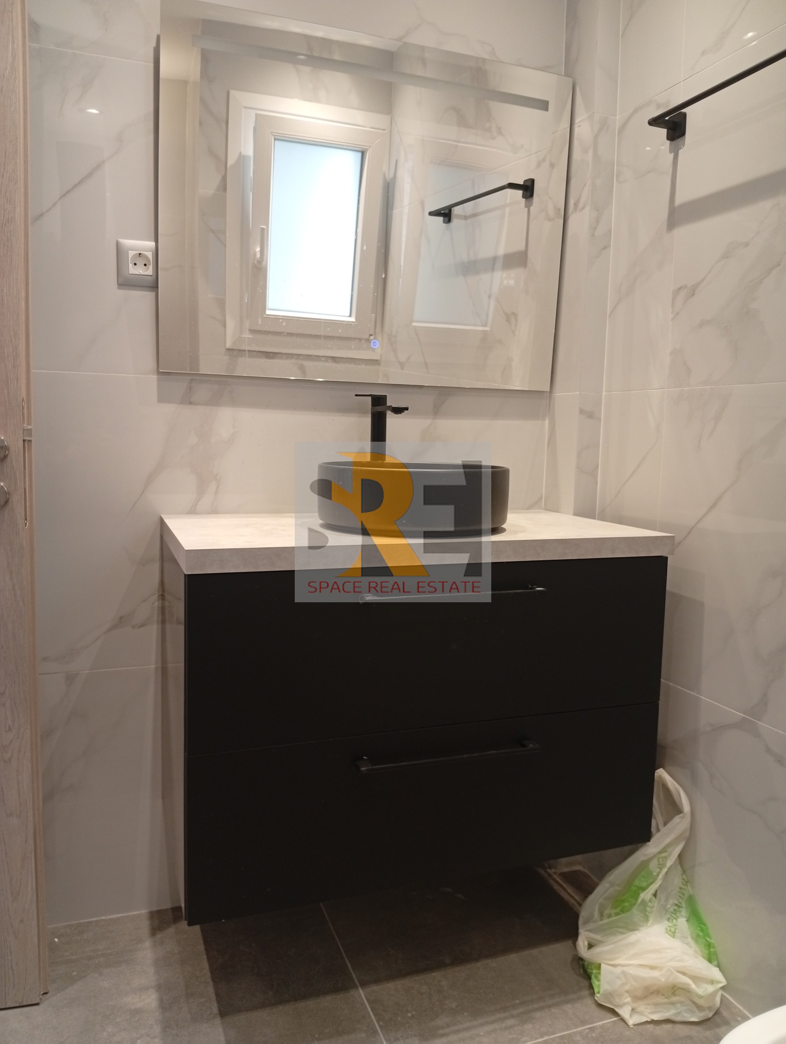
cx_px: 393
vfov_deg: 65.2
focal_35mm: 27
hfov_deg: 51.5
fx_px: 815
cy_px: 522
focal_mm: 3.98
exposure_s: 1/33.3
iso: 382
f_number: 1.8
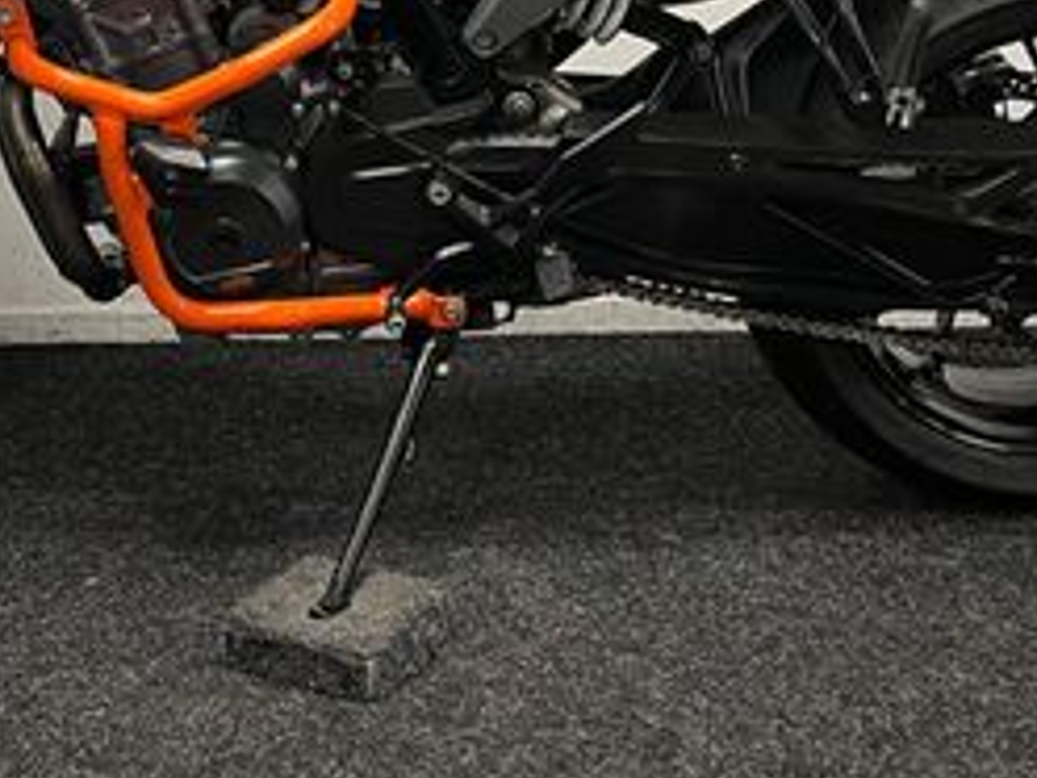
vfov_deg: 20.5
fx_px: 2007
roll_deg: -0.4
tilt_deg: -4.2
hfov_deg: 28.8
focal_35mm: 67
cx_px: 347
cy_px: -159
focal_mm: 5.1
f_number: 1.6
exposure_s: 1/50
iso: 80
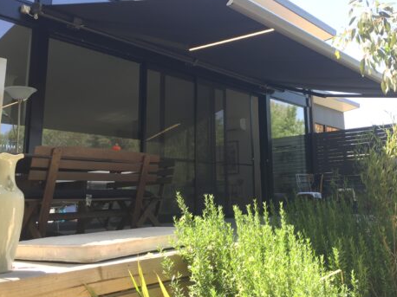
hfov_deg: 48.6
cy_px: 112
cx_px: 244
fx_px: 436
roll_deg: -0.3
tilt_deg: +15.0
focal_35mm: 38
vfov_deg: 37.5
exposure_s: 1/100
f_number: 2.2
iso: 32
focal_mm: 4.15
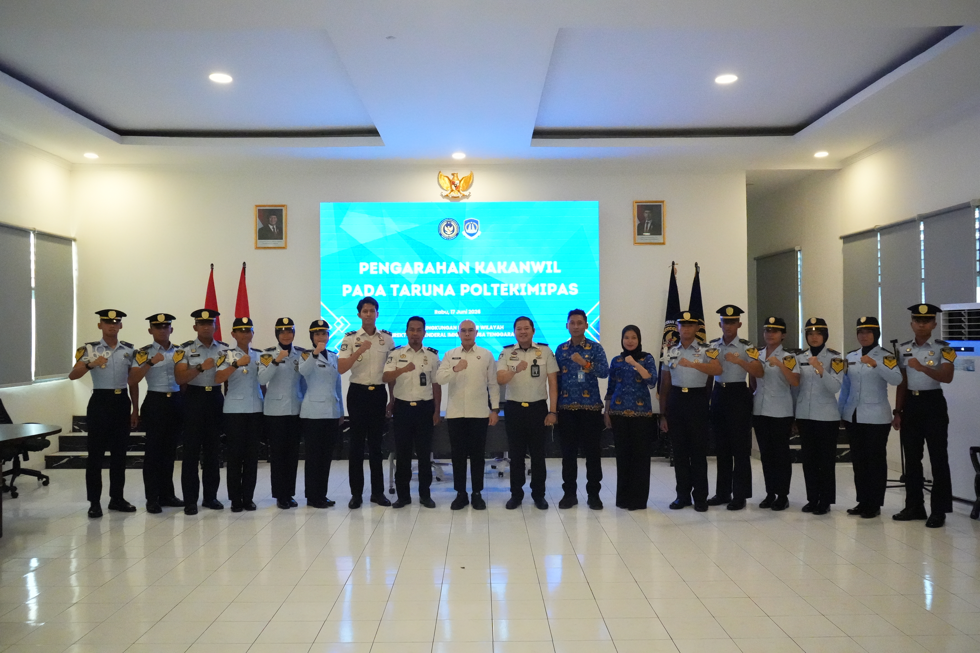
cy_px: 326
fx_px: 762
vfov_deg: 46.4
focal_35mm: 28
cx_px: 490
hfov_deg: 65.5
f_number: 5
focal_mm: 28
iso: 32000
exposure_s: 1/1250
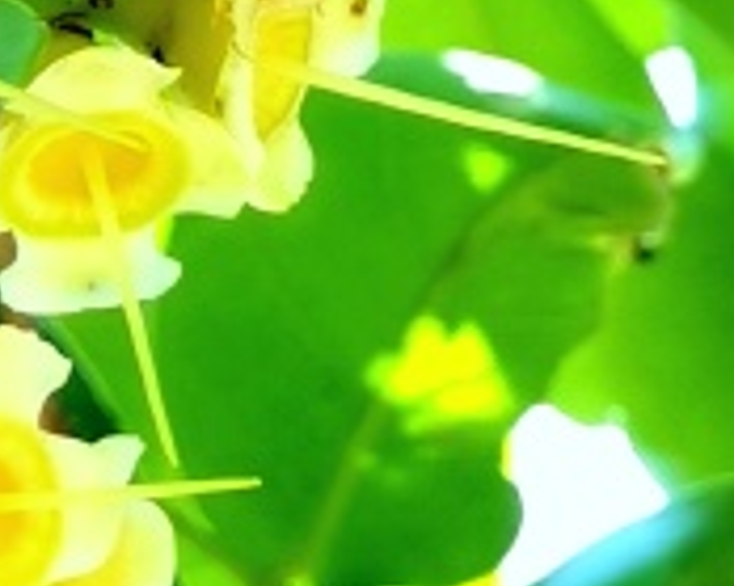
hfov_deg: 7.4
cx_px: -494
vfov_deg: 5.9
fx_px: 5558
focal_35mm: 256
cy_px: -430
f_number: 1.8
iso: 50
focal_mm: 4.75
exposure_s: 1/179
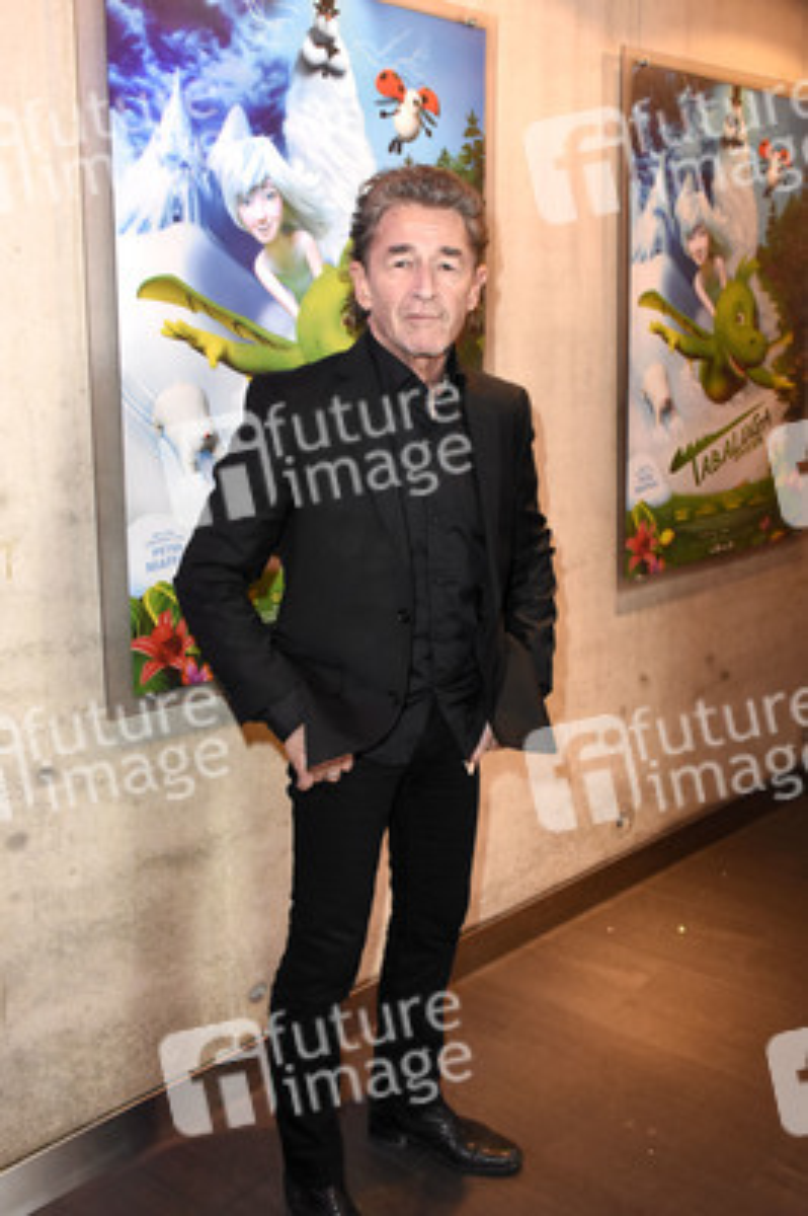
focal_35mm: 33
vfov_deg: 57.3
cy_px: 608
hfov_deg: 39.9
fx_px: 1113
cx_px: 404
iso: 3200
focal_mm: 22
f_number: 5.6
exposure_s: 1/60
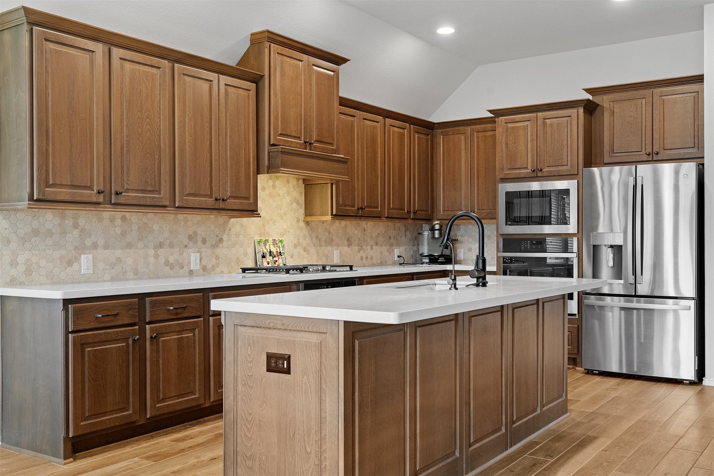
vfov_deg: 37.9
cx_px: 357
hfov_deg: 54.4
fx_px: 694
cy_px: 238
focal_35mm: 35
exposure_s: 1/13
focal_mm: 35
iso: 2000
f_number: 8
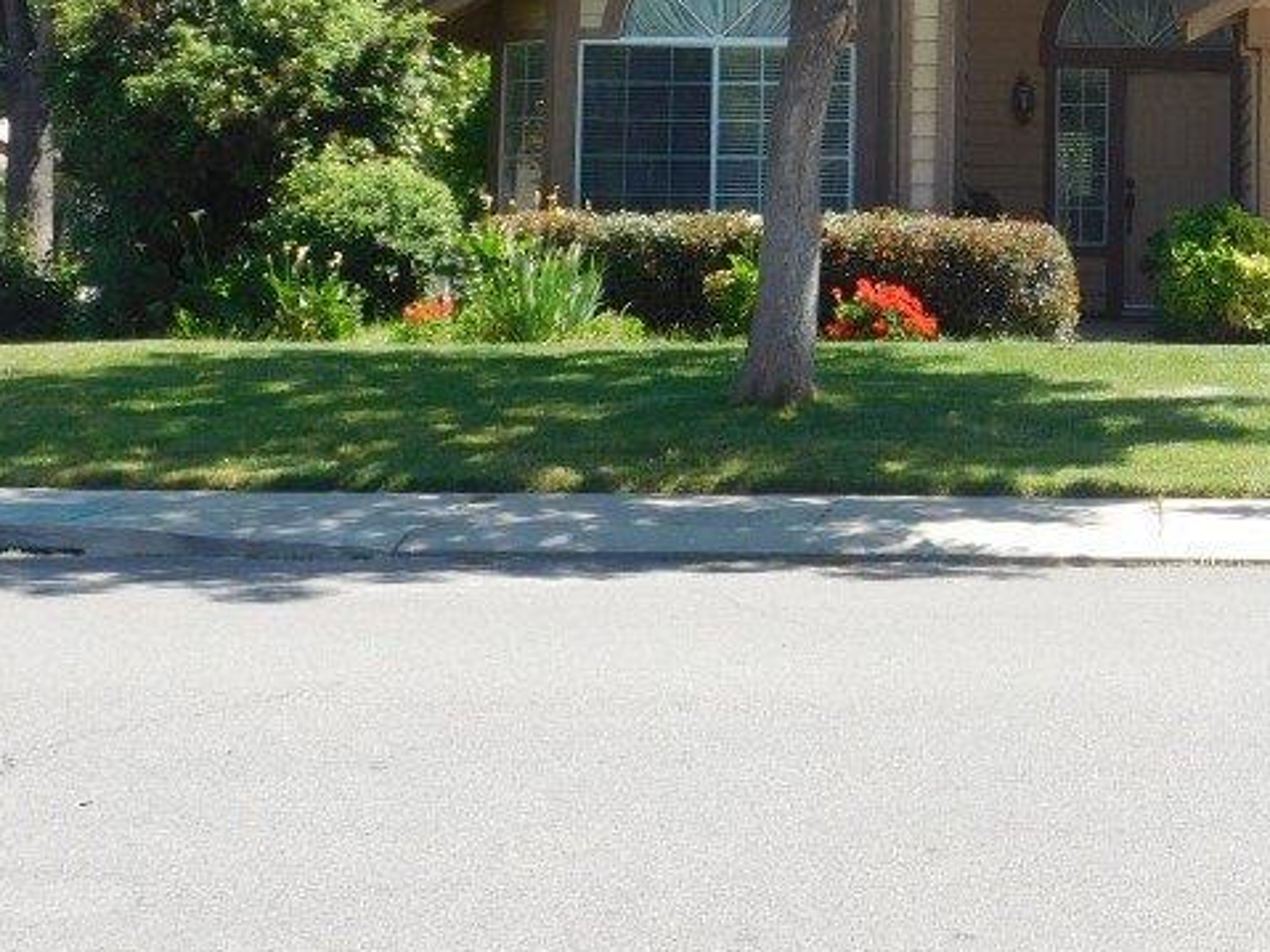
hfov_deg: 24.5
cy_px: 32
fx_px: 2824
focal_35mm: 77
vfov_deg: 18.7
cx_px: 1164
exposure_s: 1/500
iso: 125
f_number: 3.5
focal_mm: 6.3
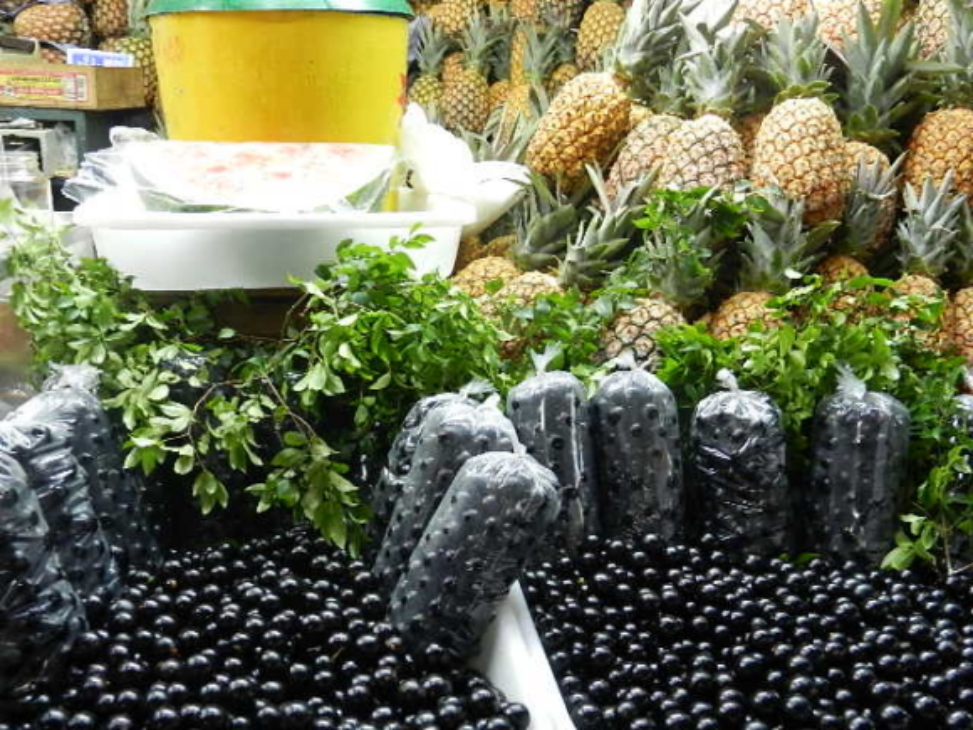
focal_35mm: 33
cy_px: 365
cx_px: 486
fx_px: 928
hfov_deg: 55.4
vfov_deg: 42.9
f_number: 3.8
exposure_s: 1/13
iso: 400
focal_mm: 5.9
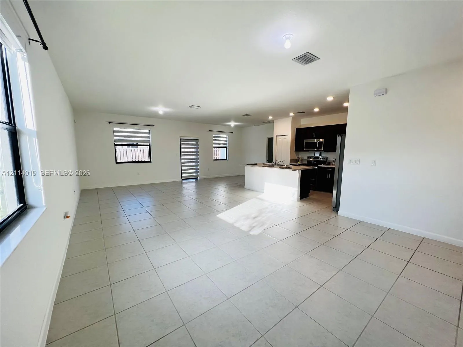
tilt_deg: -8.2
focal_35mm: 13
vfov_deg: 89.9
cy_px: 174
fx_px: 174
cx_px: 232
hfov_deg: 106.2
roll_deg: -0.4
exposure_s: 1/120
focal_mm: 1.57
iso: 50
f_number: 1.8
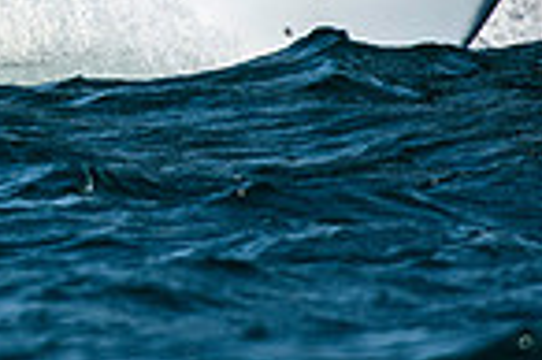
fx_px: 35852
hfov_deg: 0.9
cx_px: -427
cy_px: -247
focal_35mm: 2384
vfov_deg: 0.6
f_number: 5
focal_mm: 400
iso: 400
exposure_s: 1/3200
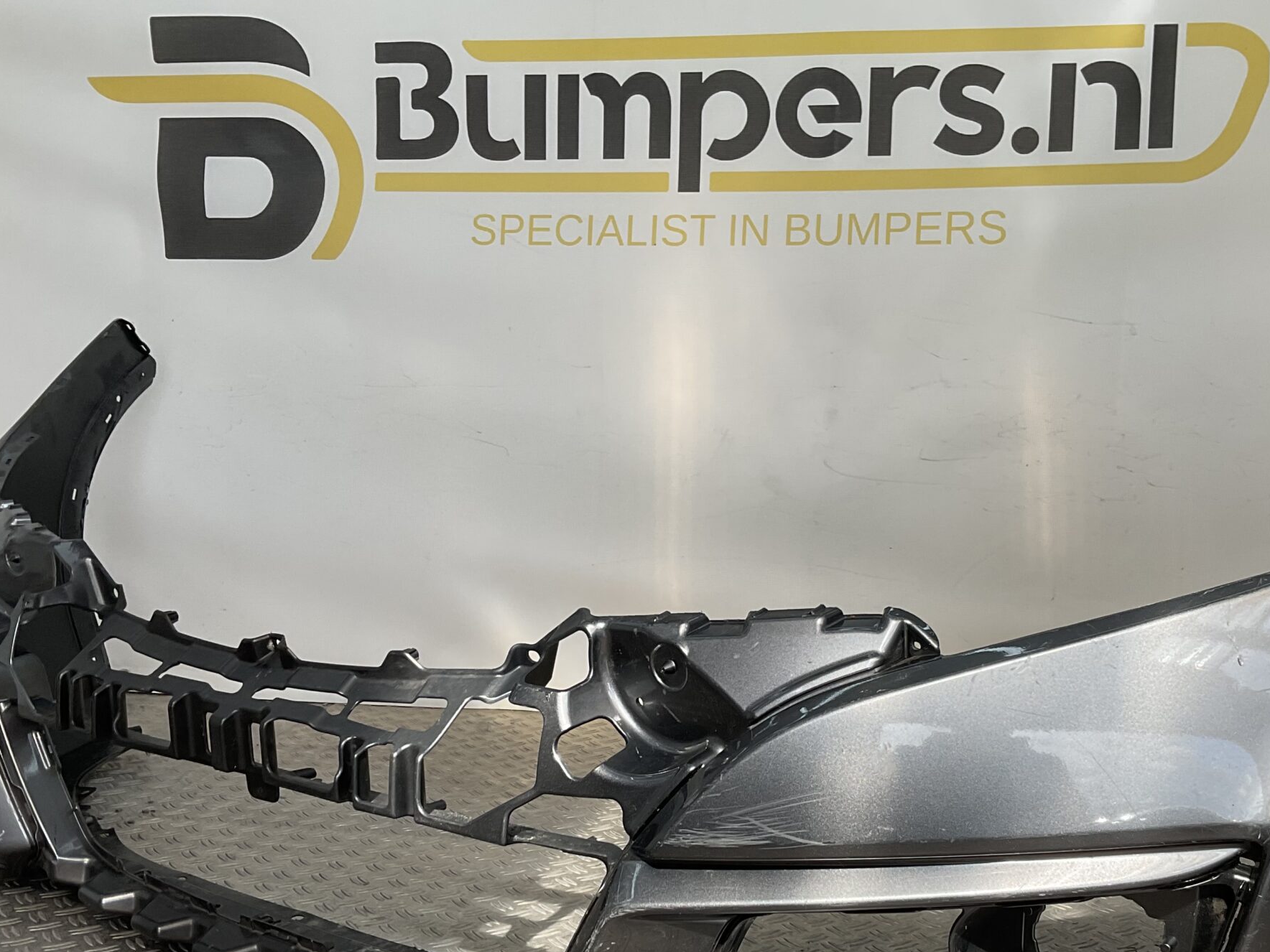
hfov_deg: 44.6
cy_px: 626
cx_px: 744
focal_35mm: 42
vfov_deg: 34.1
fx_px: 1541
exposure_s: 1/425
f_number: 1.8
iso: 16
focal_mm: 3
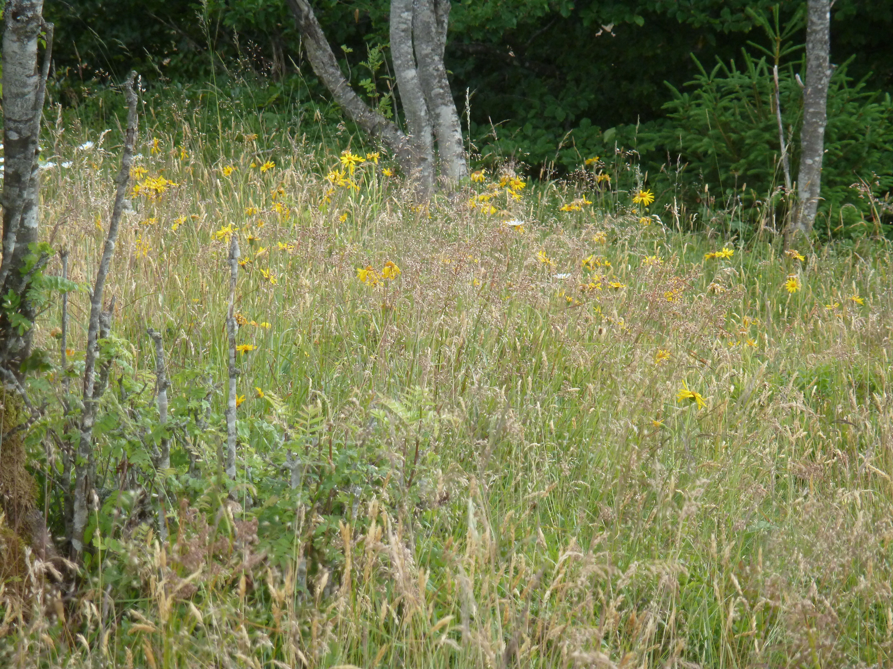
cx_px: 446
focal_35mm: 168
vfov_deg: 8.8
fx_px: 4334
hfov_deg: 11.8
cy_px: 334
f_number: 5.4
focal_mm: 30.1
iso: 200
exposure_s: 1/80
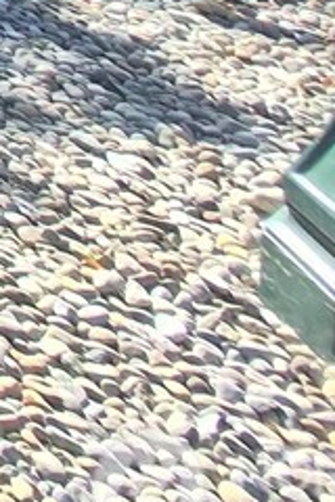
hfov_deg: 8.0
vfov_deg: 14.8
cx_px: -1038
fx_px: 1256
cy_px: -684
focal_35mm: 90
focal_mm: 1.7
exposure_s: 1/322
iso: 25
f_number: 2.2
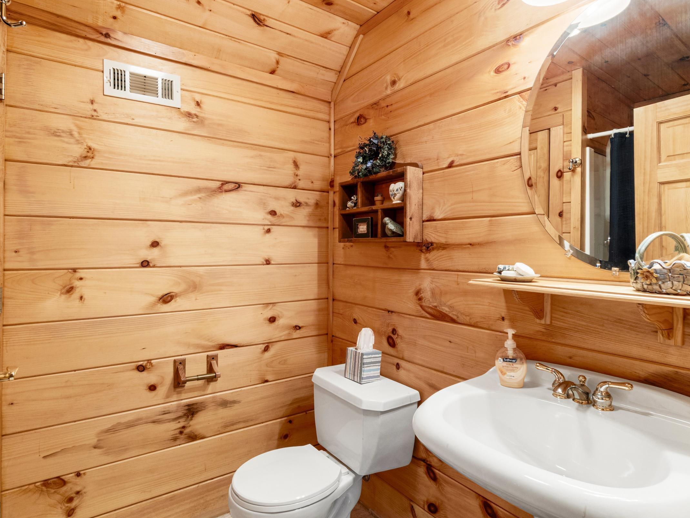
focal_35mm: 19
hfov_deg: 86.0
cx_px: 341
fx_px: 370
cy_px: 254
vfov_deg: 69.9
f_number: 9
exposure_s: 2
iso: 250
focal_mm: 11
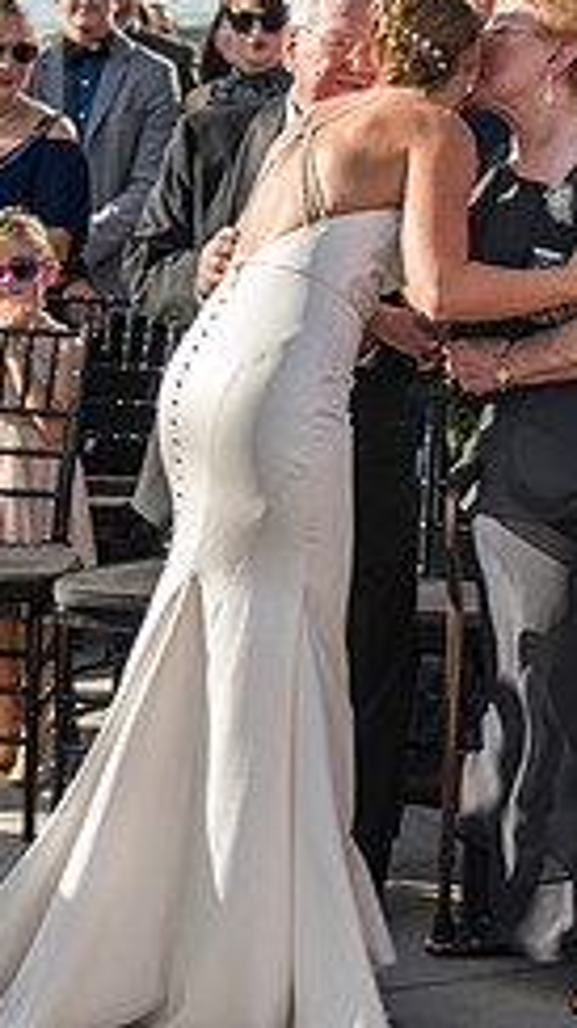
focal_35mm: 102
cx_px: 483
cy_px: 355
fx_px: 2778
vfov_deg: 20.9
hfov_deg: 11.8
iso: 125
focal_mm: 38
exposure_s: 1/2500
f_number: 2.8
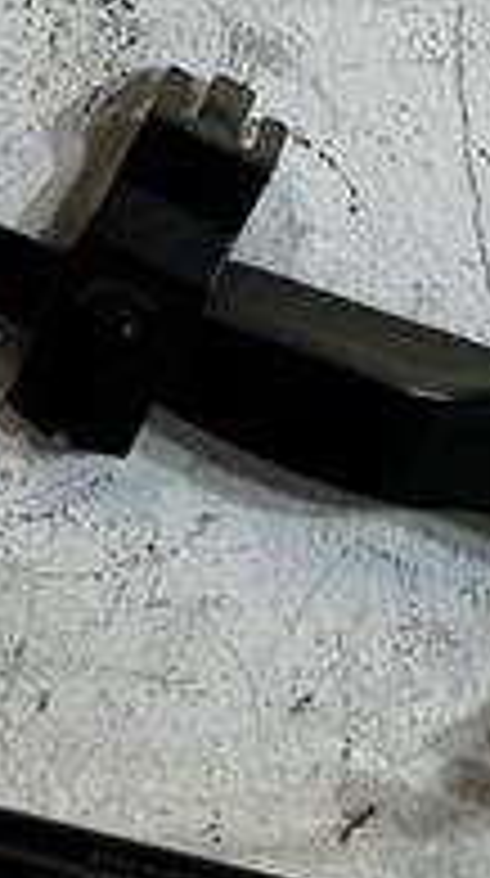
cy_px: 635
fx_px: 3992
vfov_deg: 12.5
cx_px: 382
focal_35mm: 172
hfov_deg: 7.0
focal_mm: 6.86
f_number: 1.78
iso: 50
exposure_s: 1/100
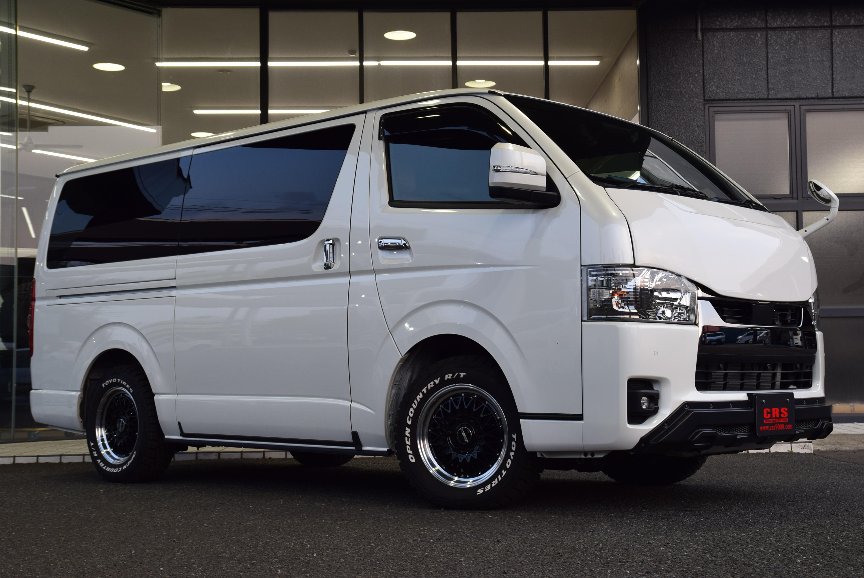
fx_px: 1225
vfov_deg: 26.5
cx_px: 432
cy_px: 289
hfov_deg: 38.9
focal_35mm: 51
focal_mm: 34
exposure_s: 1/125
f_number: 9
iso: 400
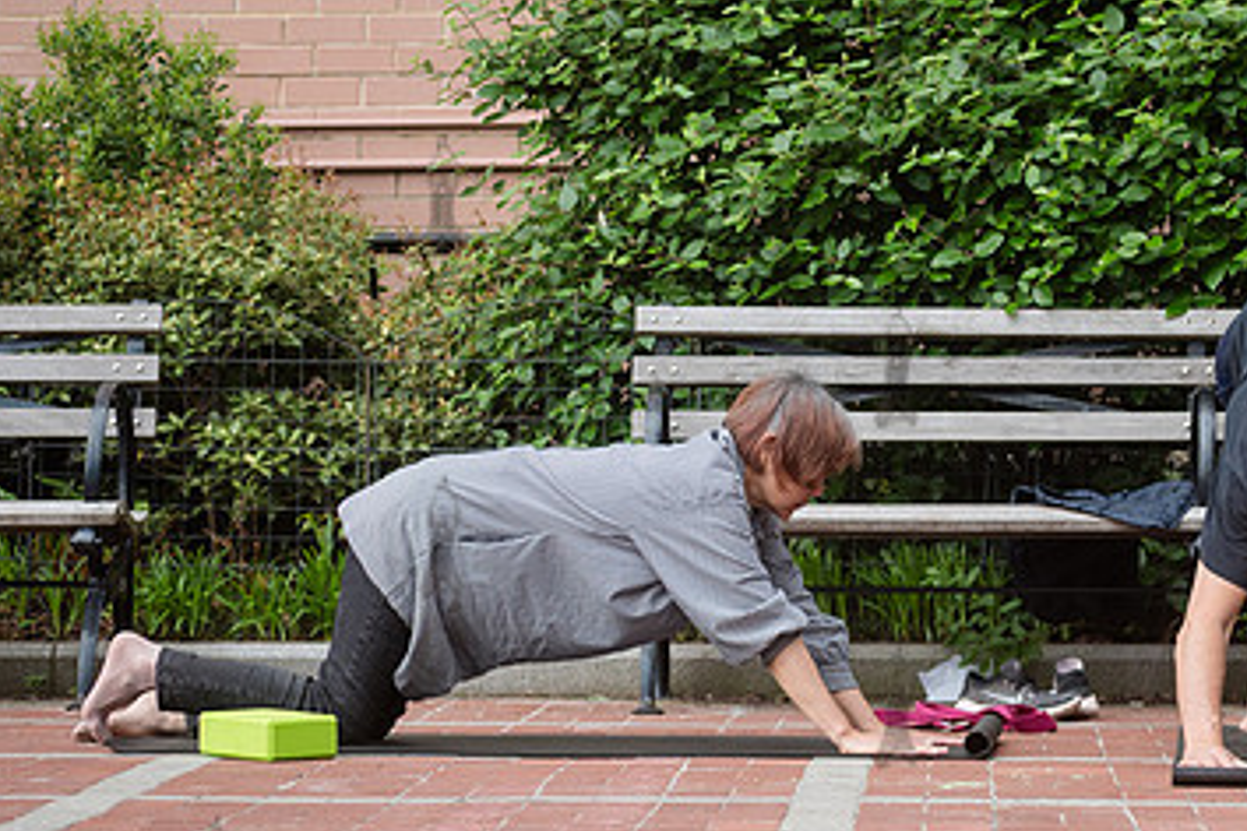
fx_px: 5334
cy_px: 398
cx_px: 1030
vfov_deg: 8.9
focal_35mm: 154
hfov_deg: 13.3
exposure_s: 1/500
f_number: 4.5
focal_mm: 80
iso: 400
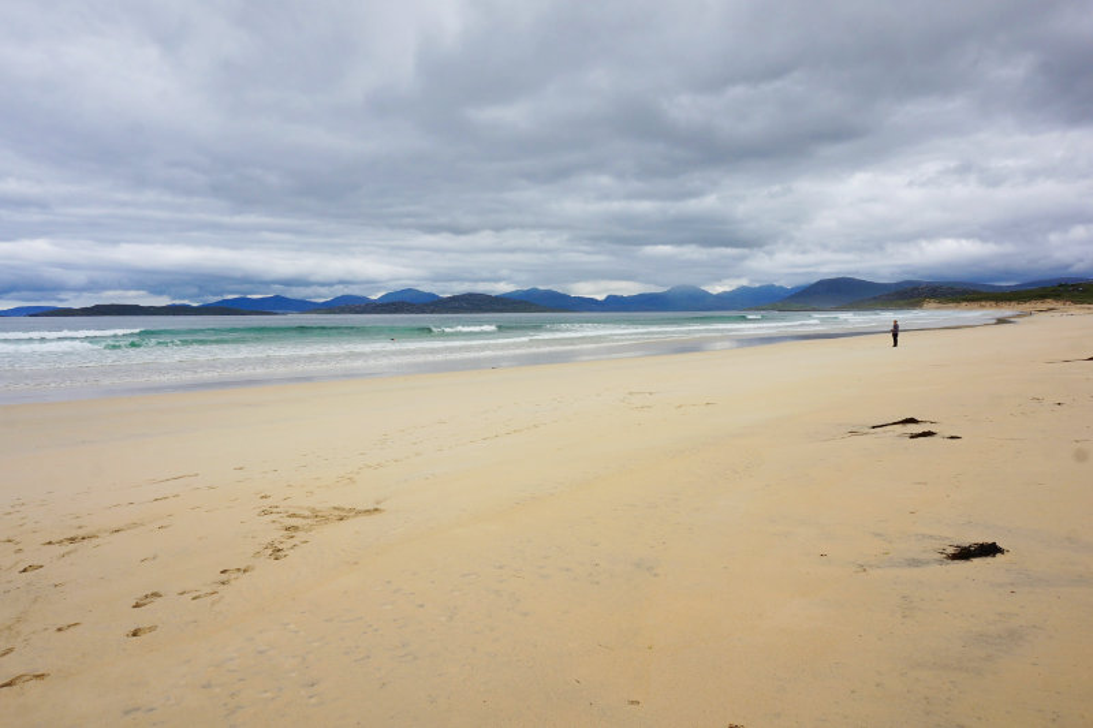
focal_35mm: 24
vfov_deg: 53.1
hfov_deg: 73.8
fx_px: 728
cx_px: 546
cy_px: 364
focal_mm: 16
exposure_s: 1/80
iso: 100
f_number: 13
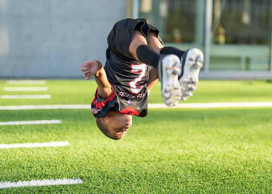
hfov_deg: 32.0
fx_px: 473
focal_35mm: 61
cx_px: 159
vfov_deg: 23.2
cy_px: 84
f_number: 1.2
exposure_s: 1/2000
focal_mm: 50
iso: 200
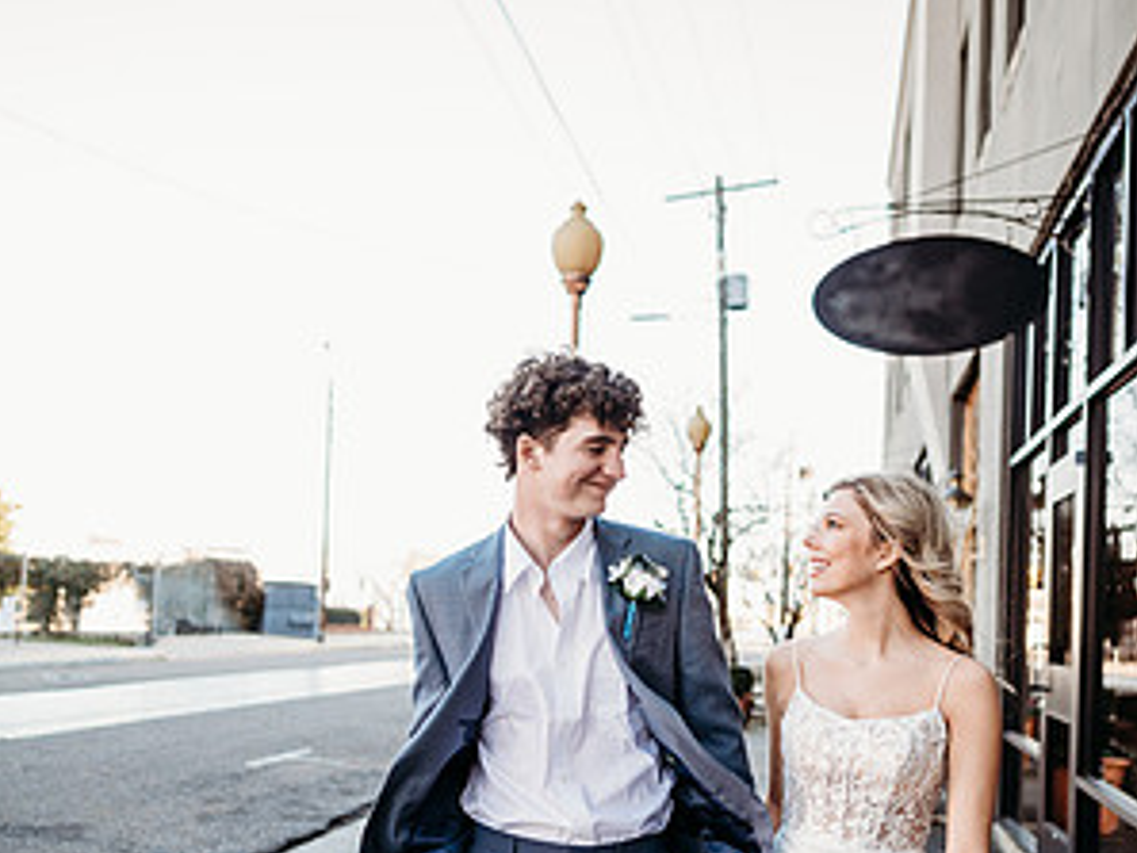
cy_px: 543
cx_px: 567
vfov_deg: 40.4
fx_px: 1150
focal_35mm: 35
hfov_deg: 52.6
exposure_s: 1/320
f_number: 2
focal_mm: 24
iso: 160
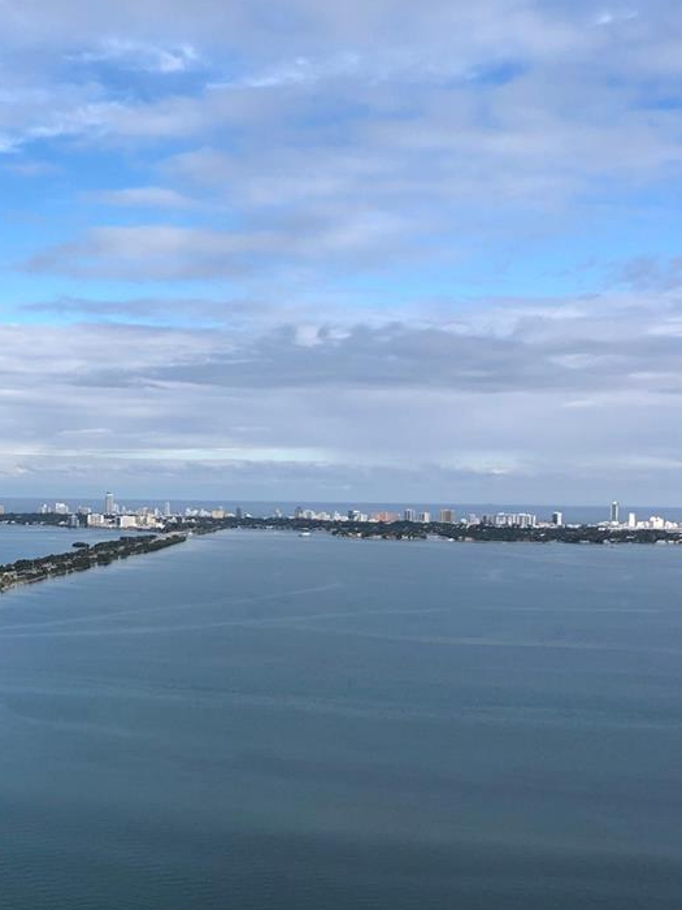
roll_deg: -1.5
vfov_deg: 39.6
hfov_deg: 29.4
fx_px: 1261
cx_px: 110
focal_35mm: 48
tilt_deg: +0.1
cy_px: 490
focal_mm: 3.99
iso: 20
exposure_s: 1/2183
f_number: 1.8
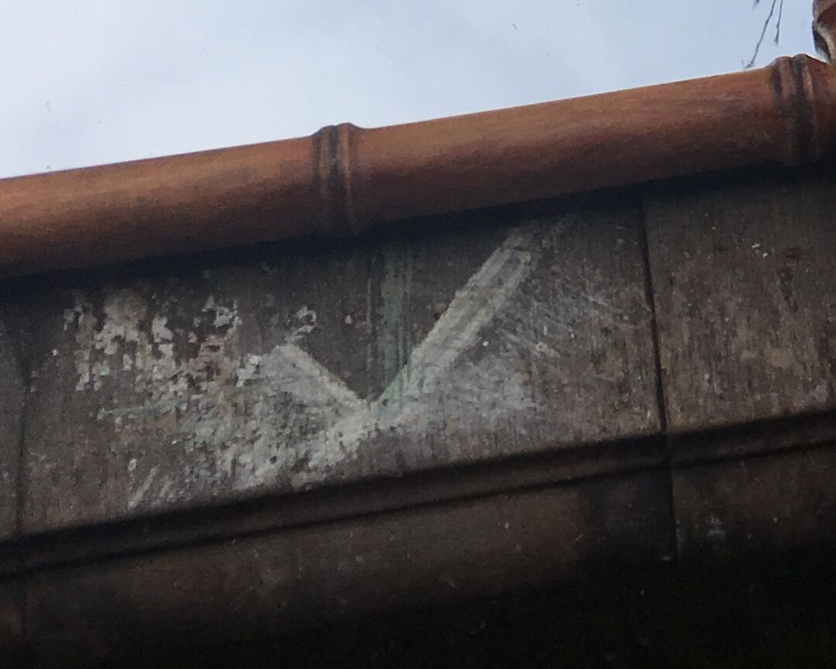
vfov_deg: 13.3
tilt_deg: -49.7
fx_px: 2622
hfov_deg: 17.4
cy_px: -483
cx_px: 956
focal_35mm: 106
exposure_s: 1/1603
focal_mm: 4.15
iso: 25
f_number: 2.2
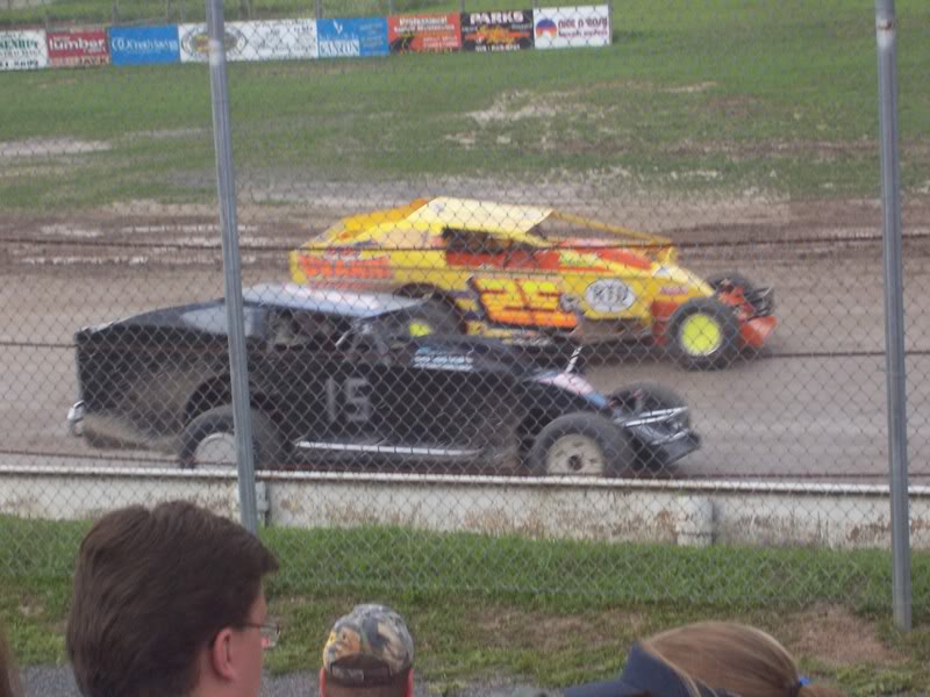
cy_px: 348
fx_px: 2740
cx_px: 465
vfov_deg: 14.5
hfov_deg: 19.3
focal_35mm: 102
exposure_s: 1/250
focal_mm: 16.8
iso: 160
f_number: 4.6
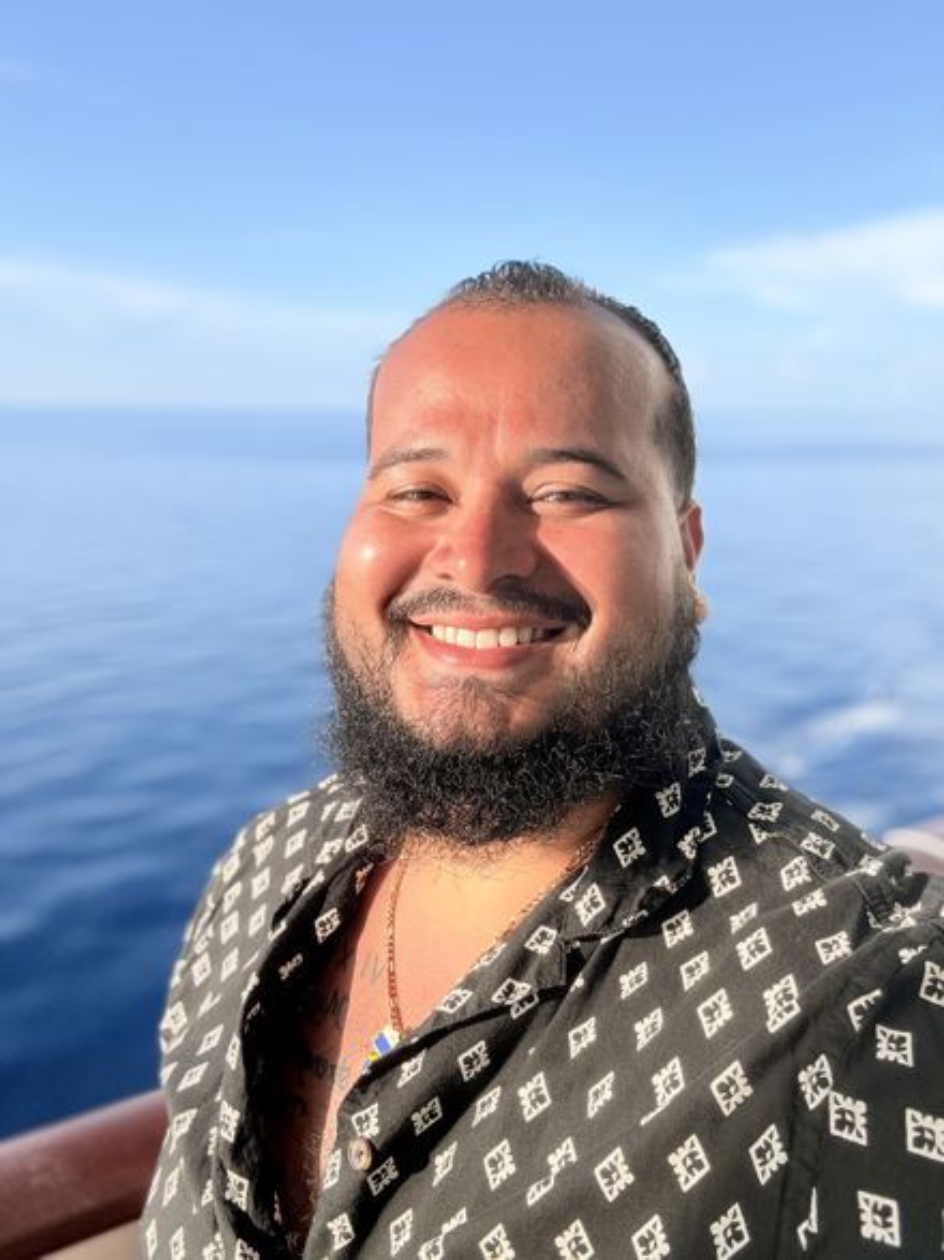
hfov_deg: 46.8
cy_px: 630
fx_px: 1091
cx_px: 472
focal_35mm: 30
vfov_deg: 60.0
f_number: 1.9
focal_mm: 2.69
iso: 25
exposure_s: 1/569
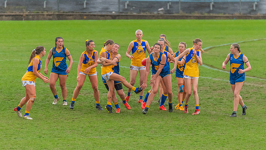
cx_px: 132
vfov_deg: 2.2
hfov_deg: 3.9
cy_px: 72
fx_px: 3919
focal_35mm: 556
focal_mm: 450
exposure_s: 1/1600
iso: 2200
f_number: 6
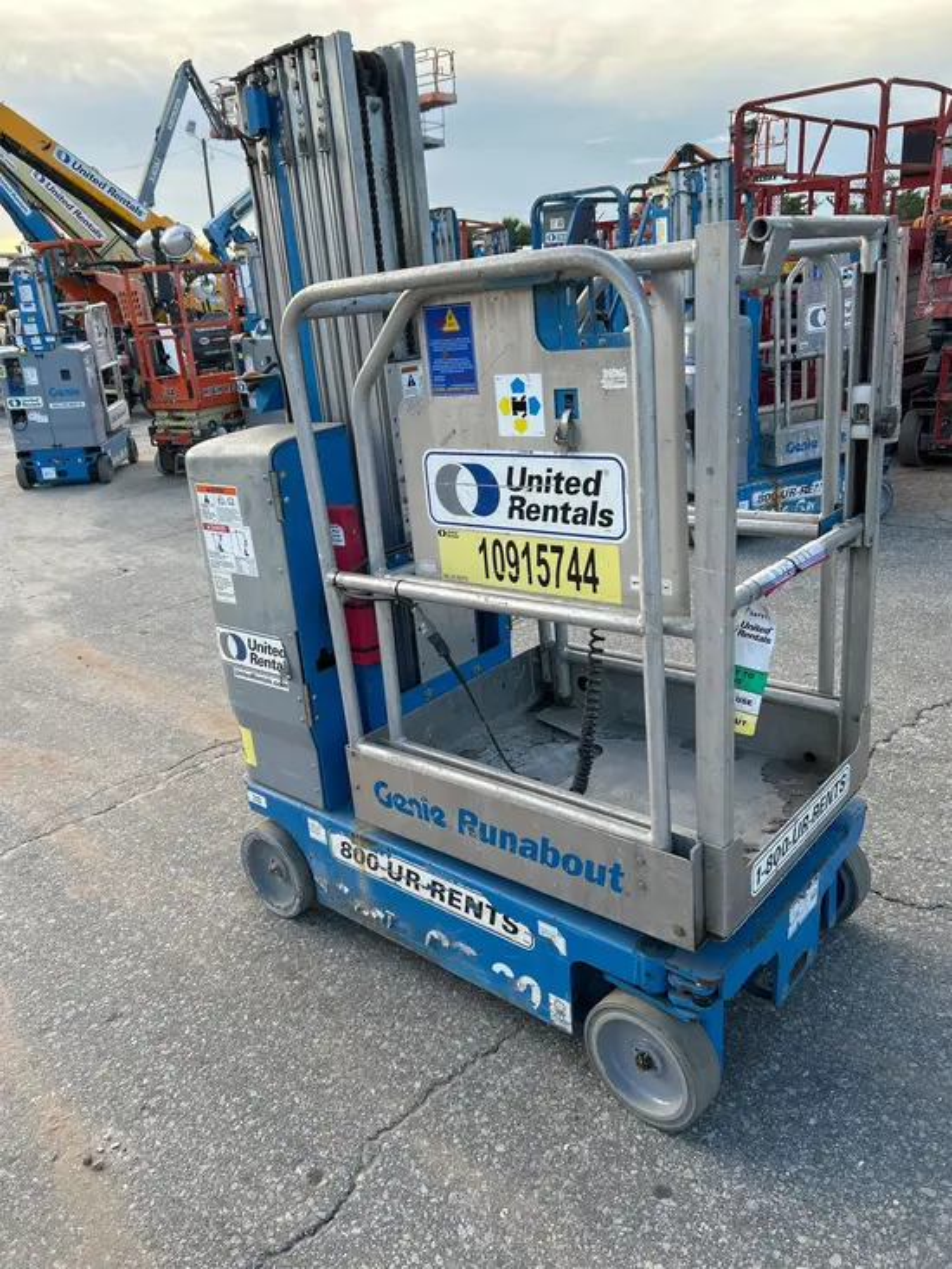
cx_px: 476
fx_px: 953
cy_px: 634
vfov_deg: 67.3
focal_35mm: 26
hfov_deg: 53.1
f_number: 1.5
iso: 40
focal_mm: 5.7
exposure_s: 1/224
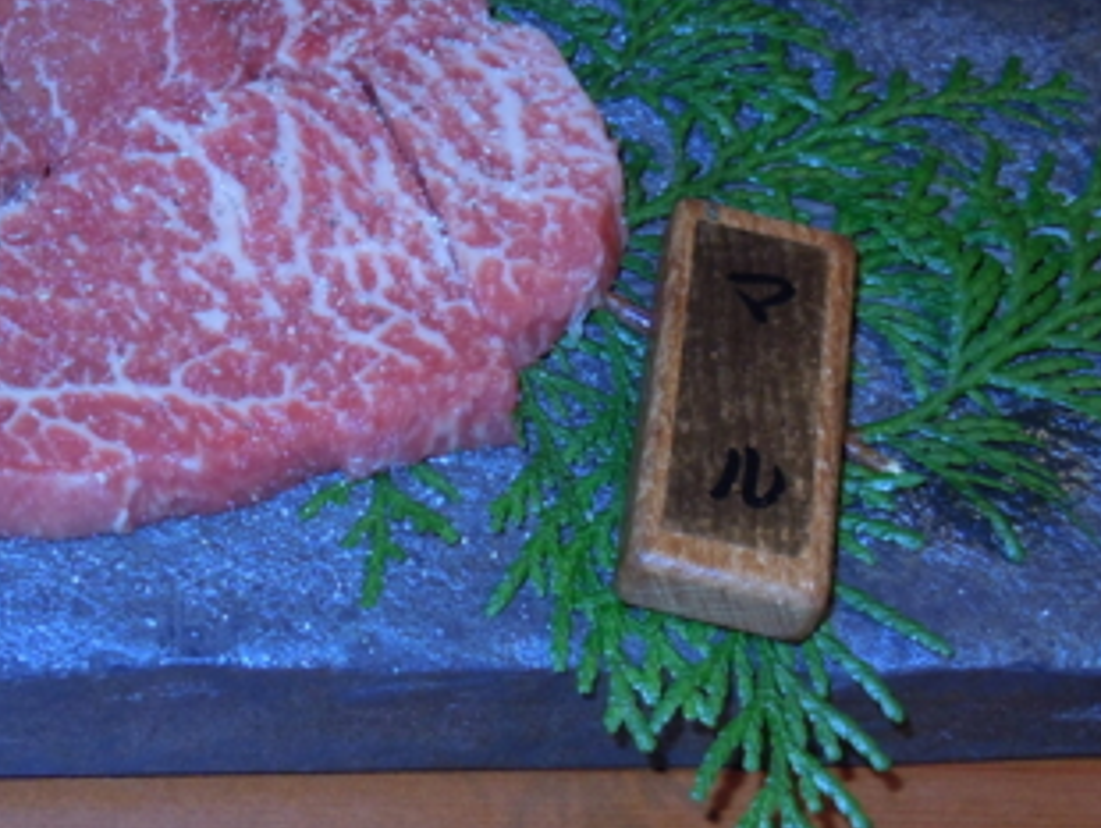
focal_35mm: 87
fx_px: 2769
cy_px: 270
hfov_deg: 22.3
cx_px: 305
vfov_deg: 17.0
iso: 200
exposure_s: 1/30
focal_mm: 8.1
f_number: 3.8
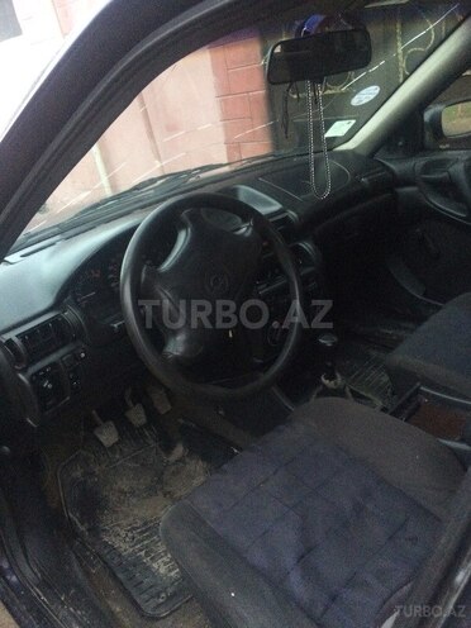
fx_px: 526
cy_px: 314
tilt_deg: -21.2
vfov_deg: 61.7
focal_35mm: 29
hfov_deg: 48.2
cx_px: 236
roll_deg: +11.3
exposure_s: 1/17
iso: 400
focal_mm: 4.15
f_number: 2.2
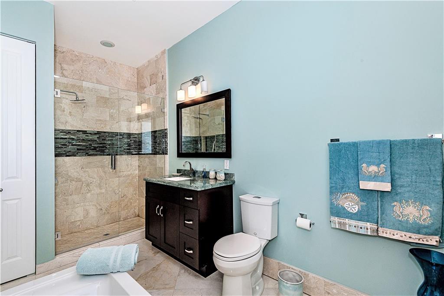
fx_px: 197
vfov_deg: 73.7
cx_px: 222
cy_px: 148
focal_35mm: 16
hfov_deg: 96.8
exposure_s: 1/200
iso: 800
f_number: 8
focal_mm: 16
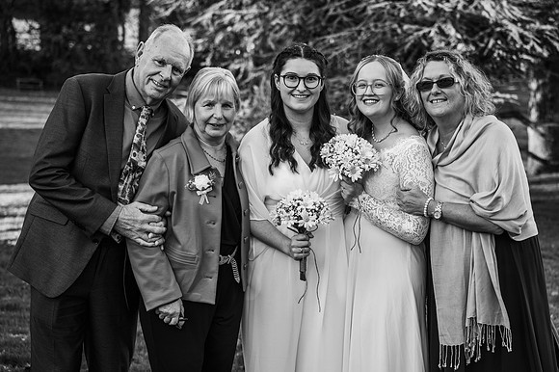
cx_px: 280
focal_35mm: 63
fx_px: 978
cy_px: 186
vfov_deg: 21.5
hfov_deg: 31.9
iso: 100
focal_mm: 63
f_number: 4
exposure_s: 1/200
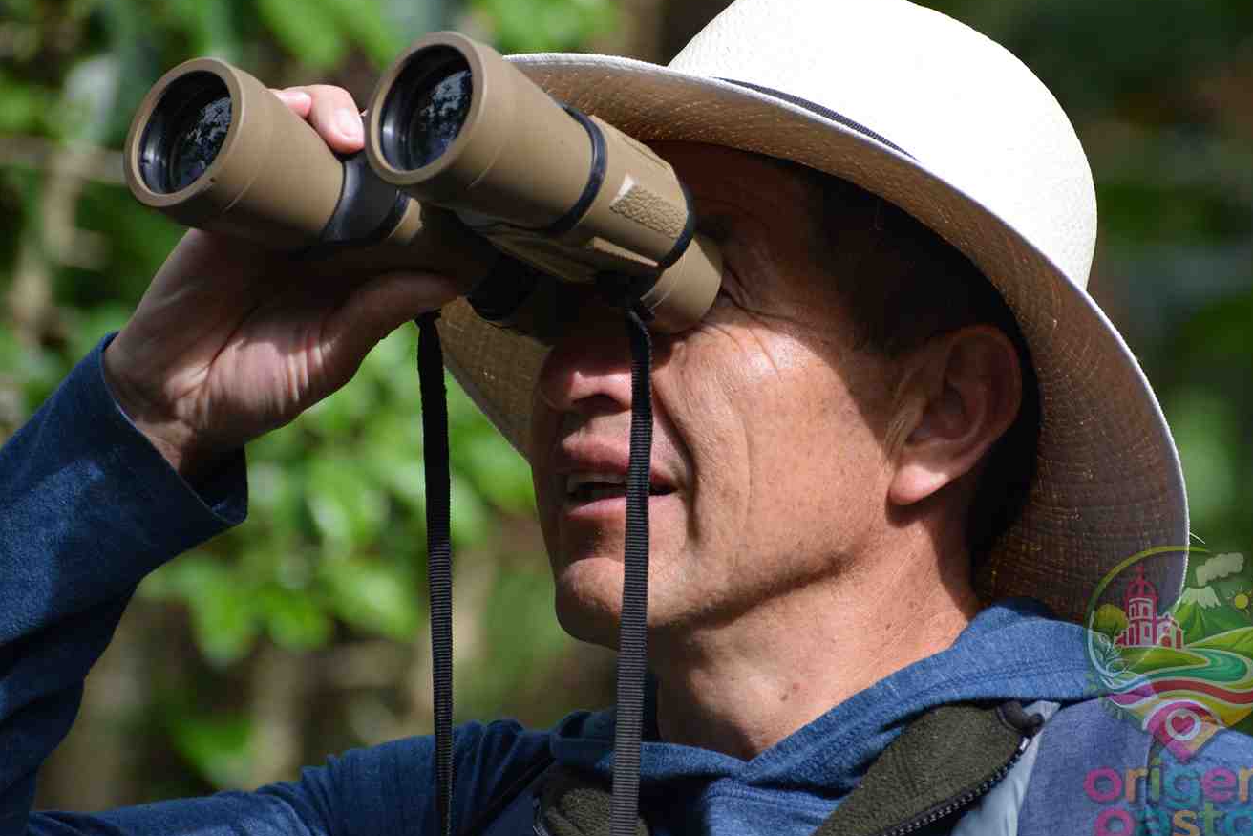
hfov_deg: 5.3
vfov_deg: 3.5
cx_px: 695
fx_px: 13540
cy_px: 379
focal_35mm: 389
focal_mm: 210
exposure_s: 1/1000
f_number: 5.3
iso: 560
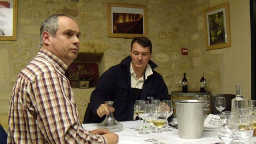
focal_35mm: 40
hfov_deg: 50.5
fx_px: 272
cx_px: 128
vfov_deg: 29.6
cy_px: 88
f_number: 3.6
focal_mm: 6.4
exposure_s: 1/60
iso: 400
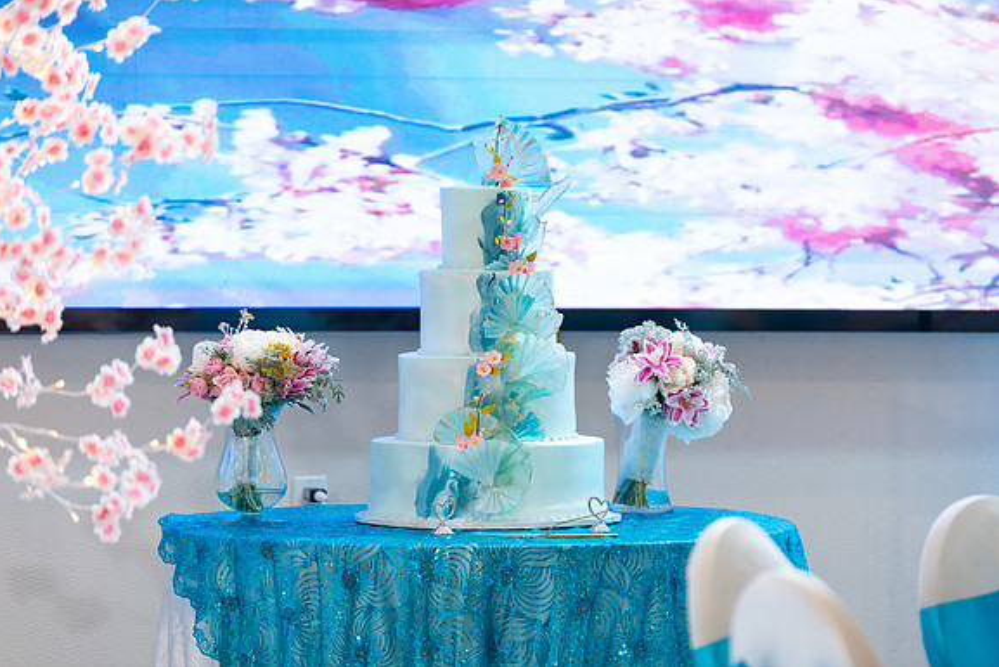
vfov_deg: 6.8
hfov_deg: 10.2
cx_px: 499
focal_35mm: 201
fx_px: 5579
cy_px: 334
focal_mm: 200
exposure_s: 1/200
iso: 800
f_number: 2.8
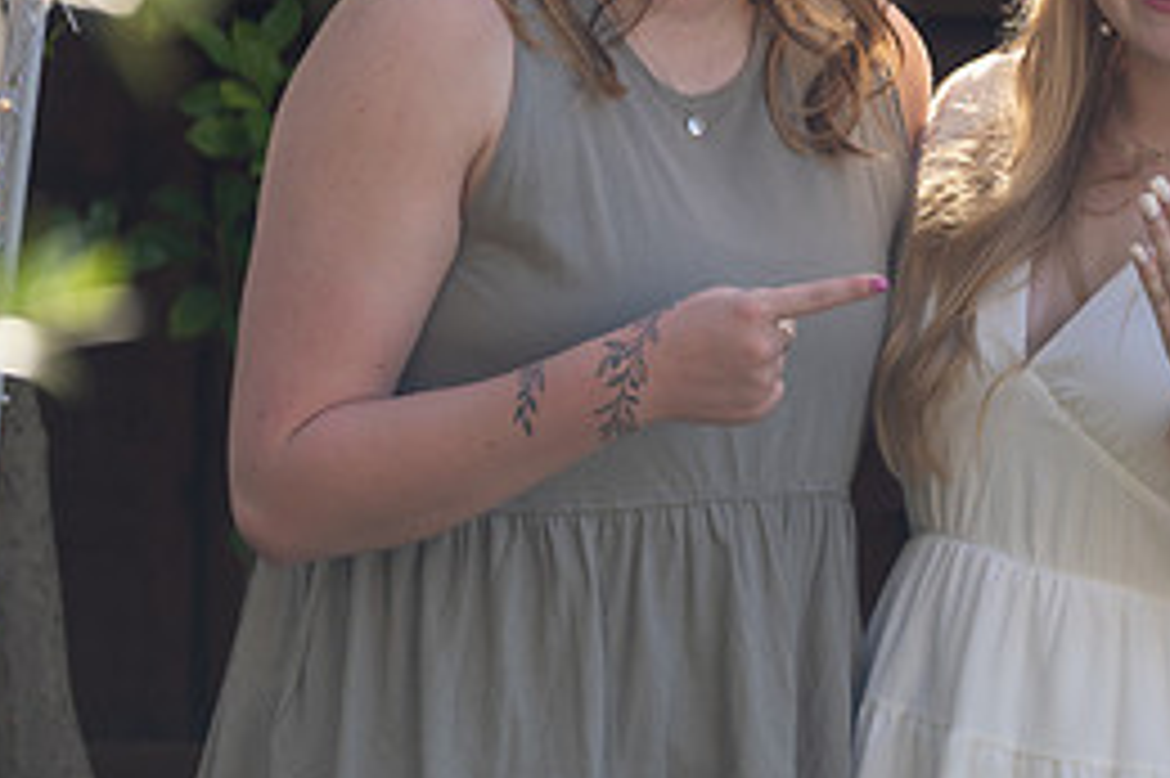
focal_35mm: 319
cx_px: 1202
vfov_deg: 4.3
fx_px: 10361
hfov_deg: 6.4
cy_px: 155
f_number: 3.5
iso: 100
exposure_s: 1/640
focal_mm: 143
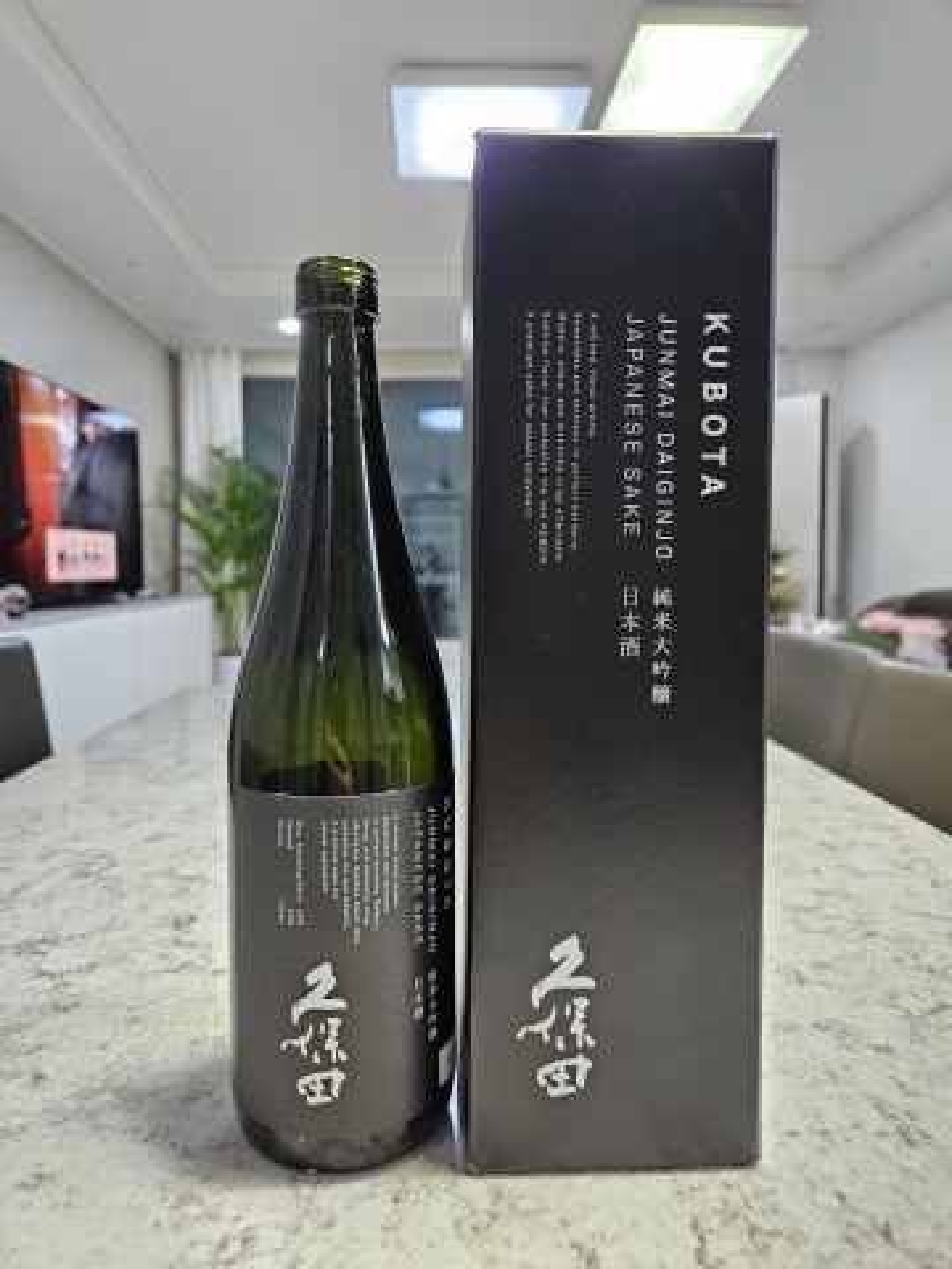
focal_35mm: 23
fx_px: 843
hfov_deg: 58.9
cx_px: 476
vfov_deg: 73.9
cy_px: 634
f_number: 1.8
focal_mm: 5.4
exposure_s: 1/120
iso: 400
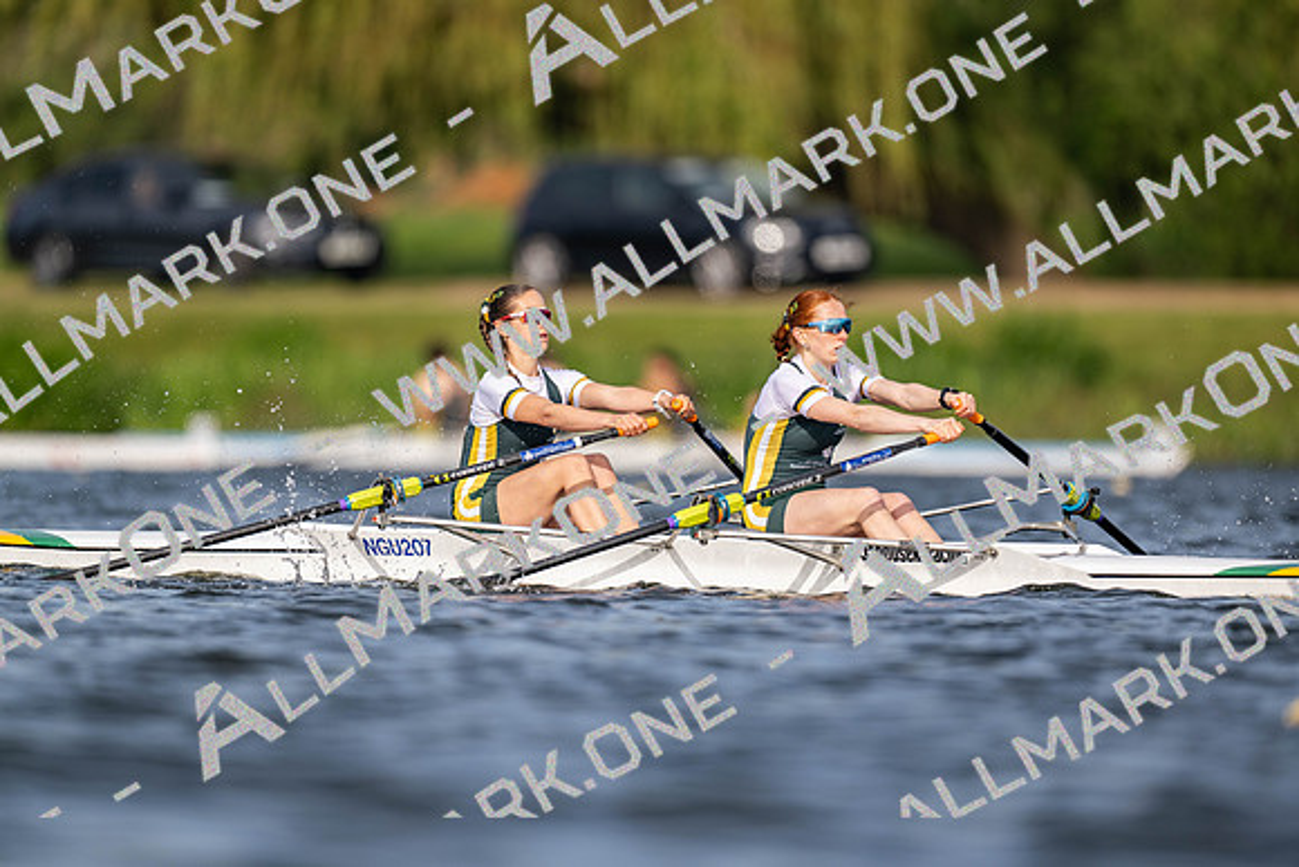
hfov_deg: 3.4
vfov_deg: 2.3
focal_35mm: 600
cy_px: 434
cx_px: 650
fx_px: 21654
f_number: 4
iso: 250
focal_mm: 600
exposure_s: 1/2500
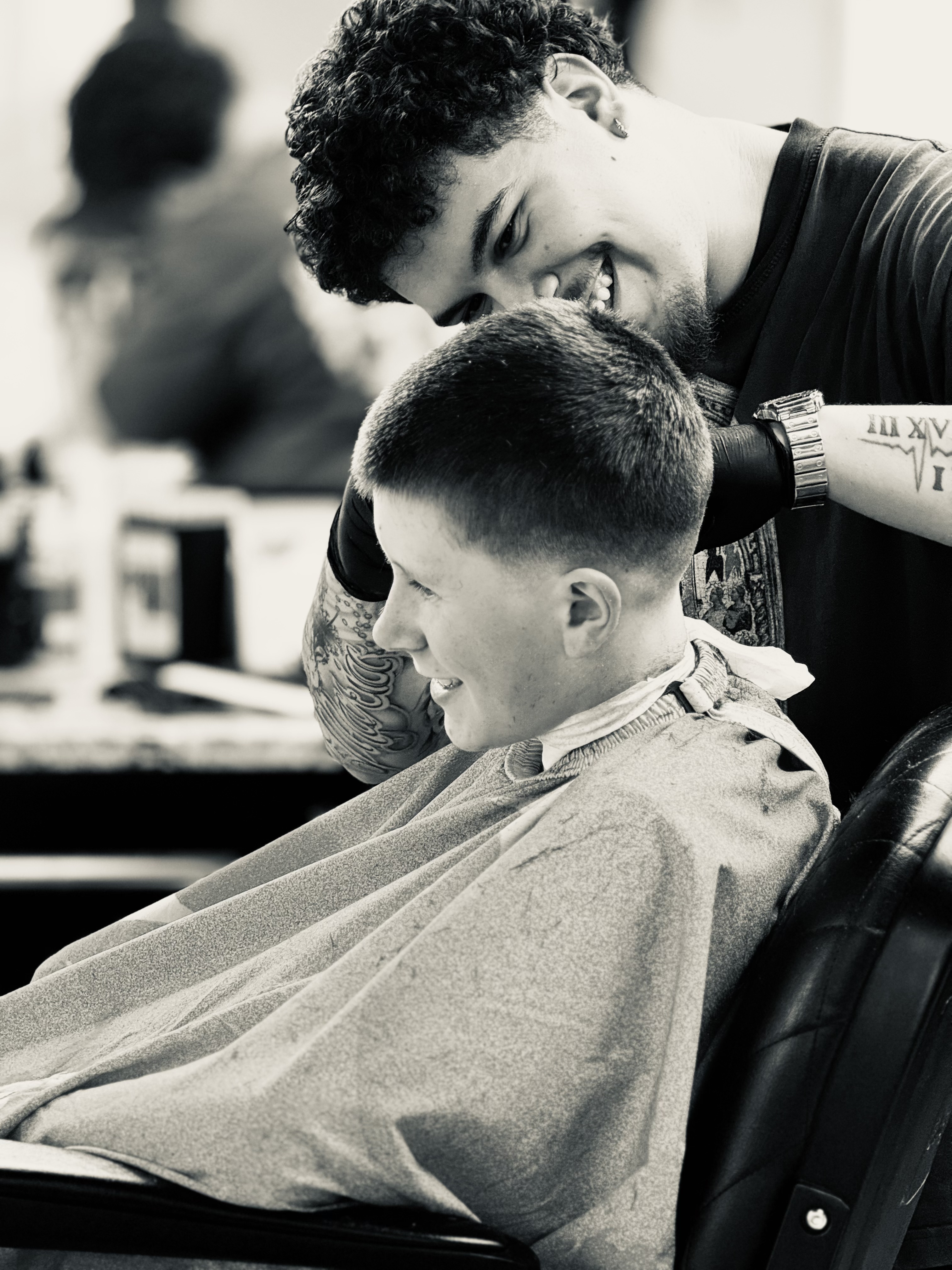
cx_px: 476
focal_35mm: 120
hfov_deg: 12.3
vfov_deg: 16.4
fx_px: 4400
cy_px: 635
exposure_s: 1/120
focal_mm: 15.66
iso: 250
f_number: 2.8
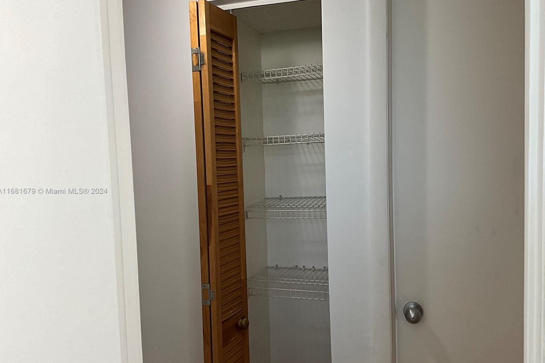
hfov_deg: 60.3
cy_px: 191
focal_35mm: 31
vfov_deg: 42.3
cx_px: 275
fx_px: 469
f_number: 1.8
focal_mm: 3
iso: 40
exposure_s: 1/60
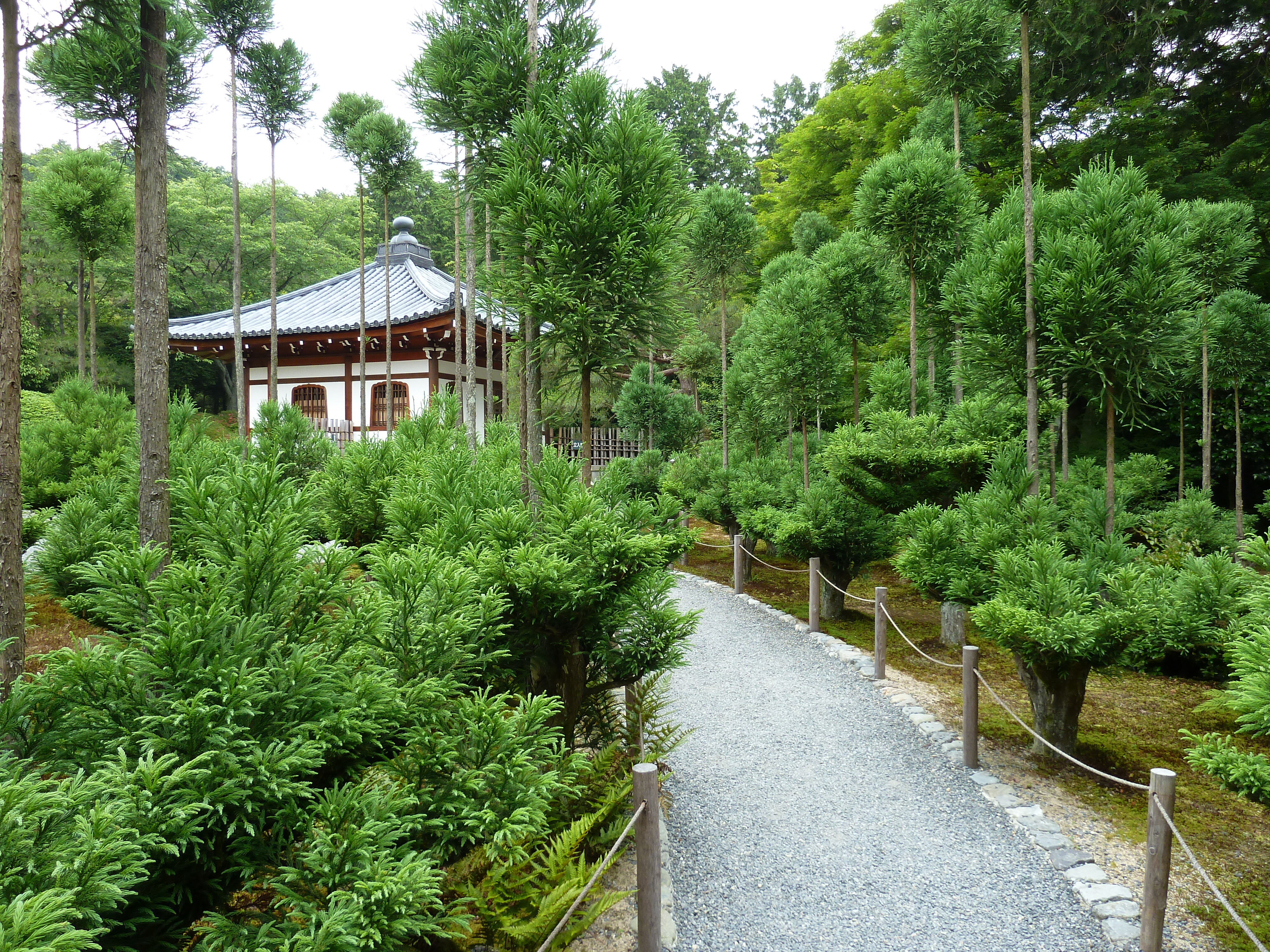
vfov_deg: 54.9
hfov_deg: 69.4
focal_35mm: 25
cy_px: 476
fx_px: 917
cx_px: 635
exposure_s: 1/50
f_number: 3.3
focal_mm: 4.1
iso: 80
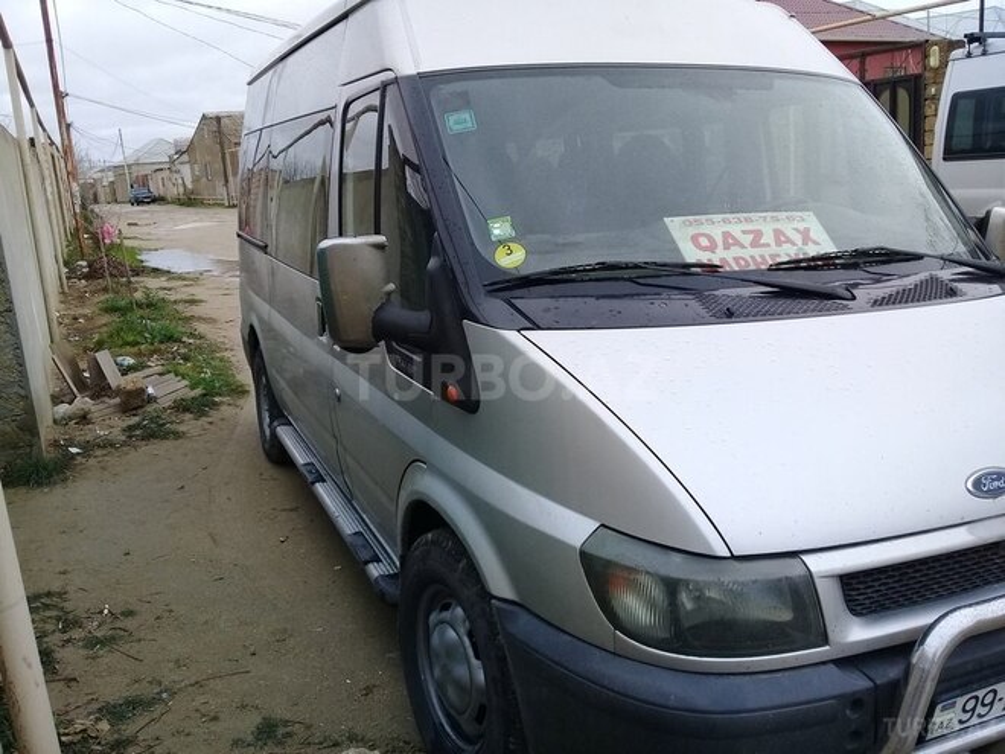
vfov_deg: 45.4
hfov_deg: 58.4
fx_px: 900
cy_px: 377
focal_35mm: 31
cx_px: 502
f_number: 2.2
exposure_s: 1/214
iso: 50
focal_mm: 3.3
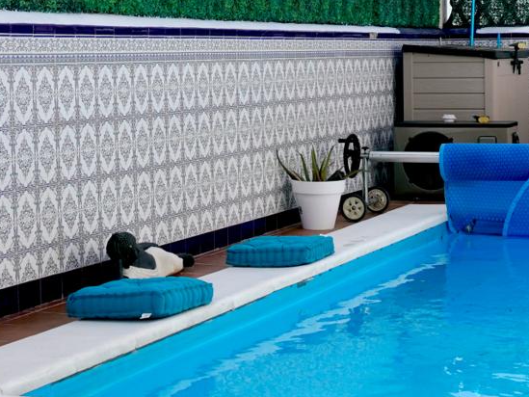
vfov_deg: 17.1
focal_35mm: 86
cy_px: 146
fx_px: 1315
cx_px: 497
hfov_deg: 22.1
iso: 400
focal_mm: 24
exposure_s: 1/8000
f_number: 2.8
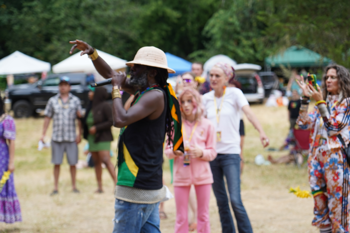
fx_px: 1021
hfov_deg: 19.5
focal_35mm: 105
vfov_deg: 13.0
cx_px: 175
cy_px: 116
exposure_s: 1/160
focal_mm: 105
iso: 250
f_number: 4
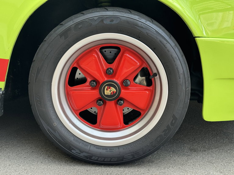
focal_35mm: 48
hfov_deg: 39.7
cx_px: 117
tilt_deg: -14.7
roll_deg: -2.0
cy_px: 88
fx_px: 324
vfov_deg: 30.3
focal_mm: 6.76
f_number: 1.78
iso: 100
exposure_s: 1/153
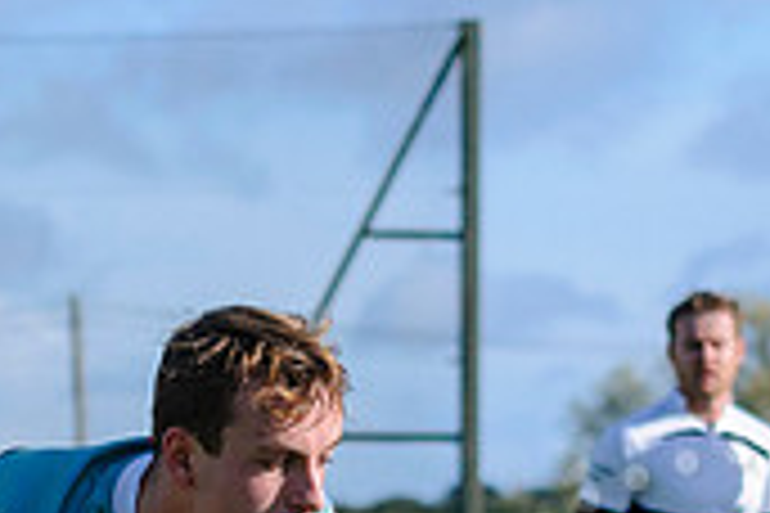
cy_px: 777
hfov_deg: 4.4
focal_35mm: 471
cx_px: 971
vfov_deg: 2.9
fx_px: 10073
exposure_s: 1/4000
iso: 400
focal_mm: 70
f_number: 4
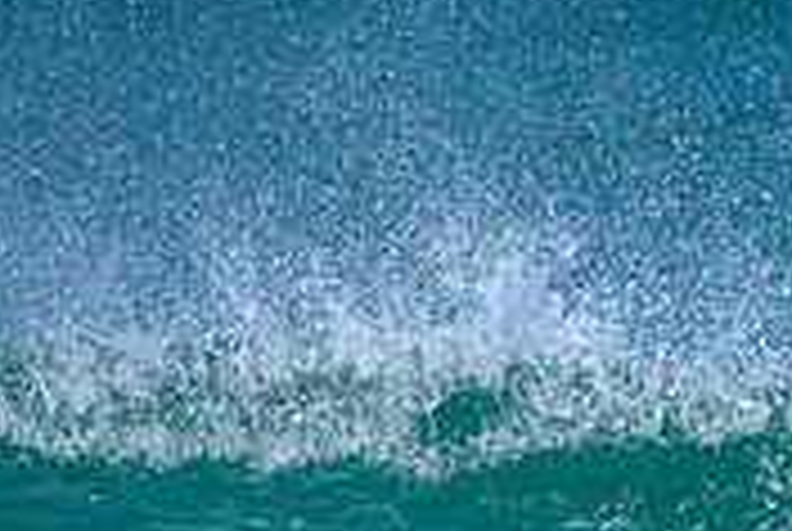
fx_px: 63797
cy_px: 639
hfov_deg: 0.7
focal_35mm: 2895
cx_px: 1015
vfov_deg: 0.5
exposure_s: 1/2000
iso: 450
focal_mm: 800
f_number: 6.3
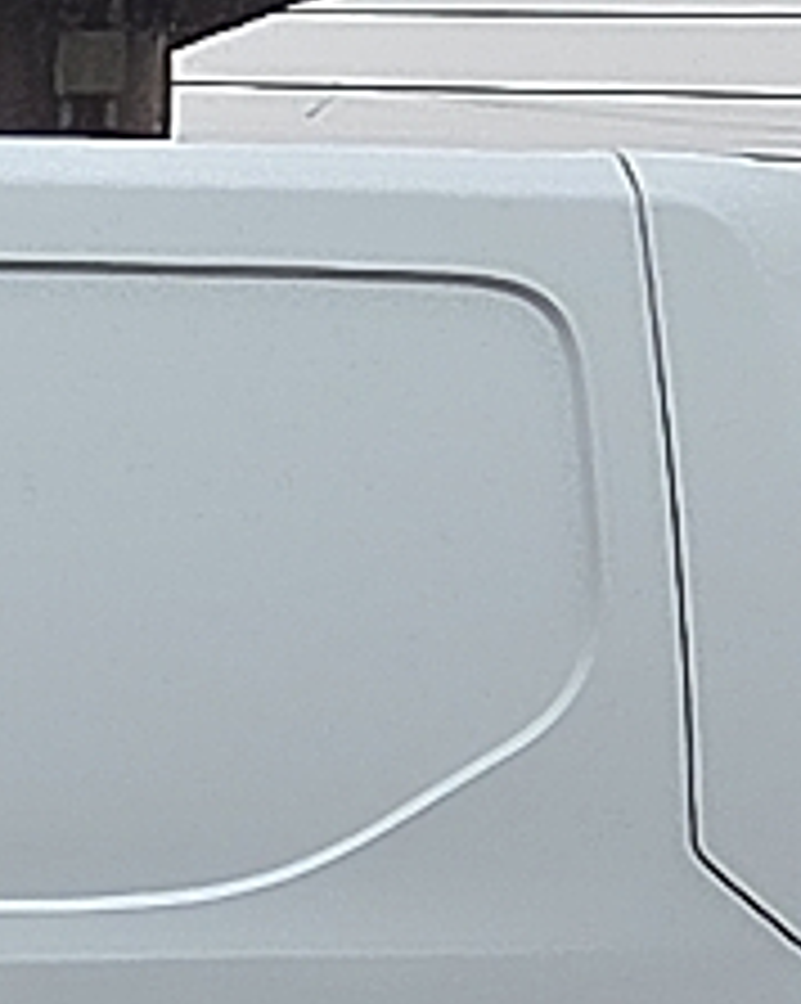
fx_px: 8101
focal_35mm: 273
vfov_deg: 7.0
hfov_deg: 5.2
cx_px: -2128
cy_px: 1157
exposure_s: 1/1111
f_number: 1.8
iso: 76
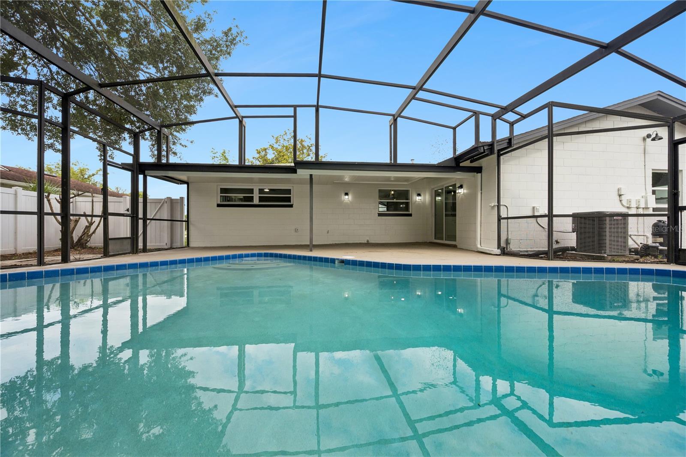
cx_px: 343
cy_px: 228
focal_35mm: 14
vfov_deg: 81.2
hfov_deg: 104.3
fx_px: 267
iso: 200
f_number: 9
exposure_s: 1/100
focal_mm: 14
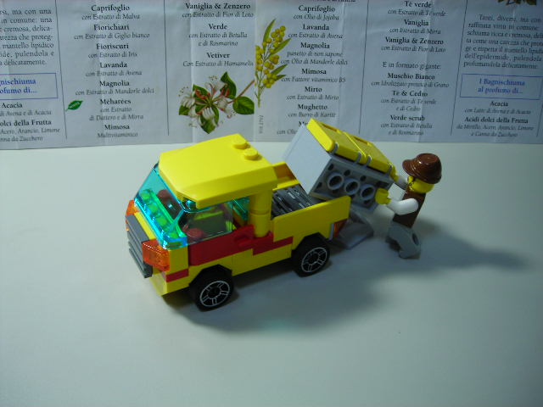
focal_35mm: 38
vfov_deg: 37.7
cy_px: 204
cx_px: 272
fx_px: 596
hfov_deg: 49.0
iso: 50
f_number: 3.2
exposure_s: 1/6.3
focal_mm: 6.3
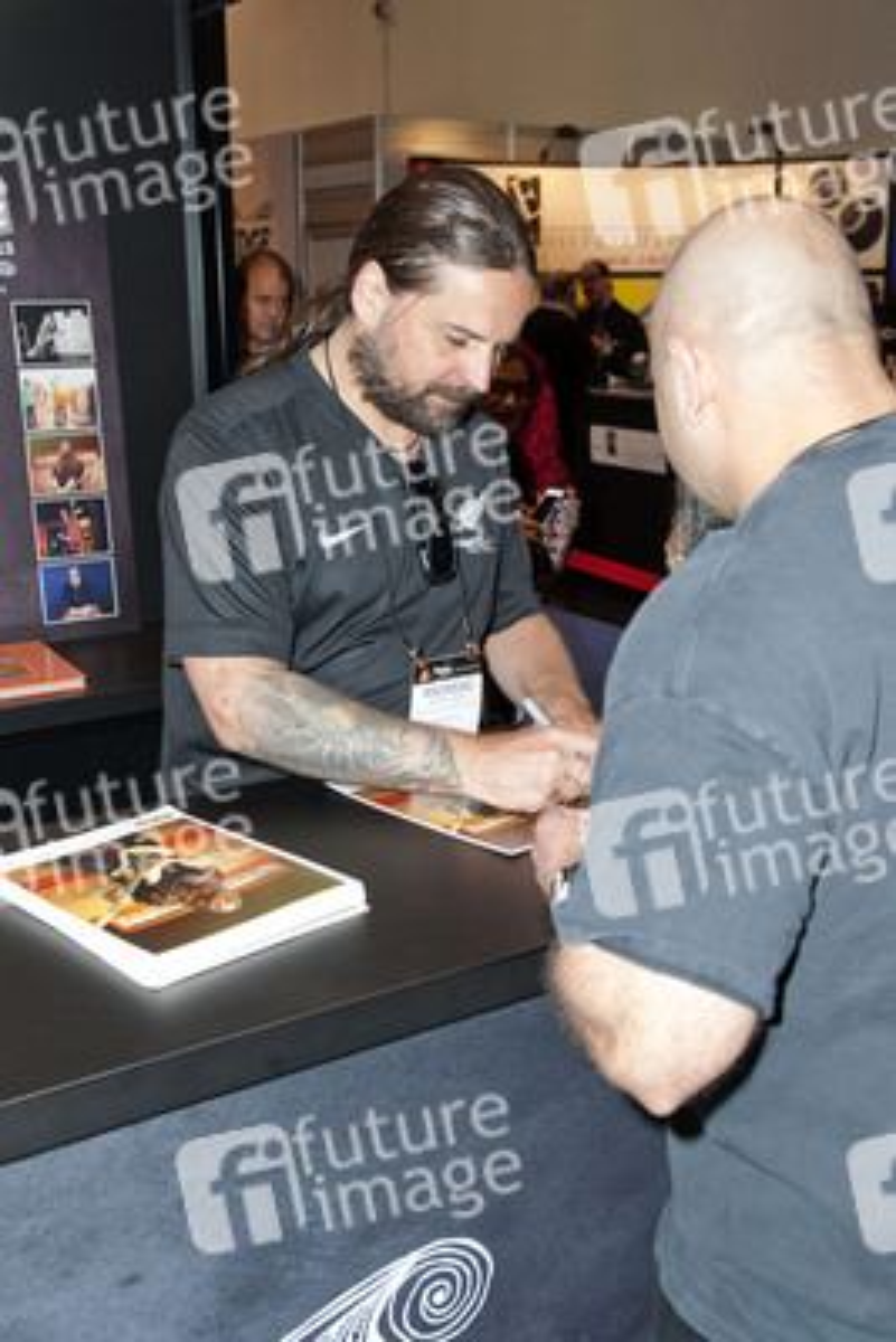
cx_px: 448
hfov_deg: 41.1
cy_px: 671
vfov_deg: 58.7
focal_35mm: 32
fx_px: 1194
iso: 500
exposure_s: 1/320
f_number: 5
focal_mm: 32
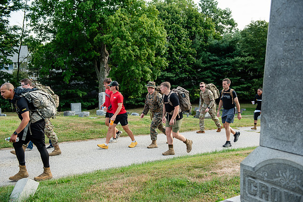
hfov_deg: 50.7
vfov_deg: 35.1
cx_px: 152
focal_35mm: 38
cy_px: 101
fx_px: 320
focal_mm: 38
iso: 200
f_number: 4
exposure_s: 1/400
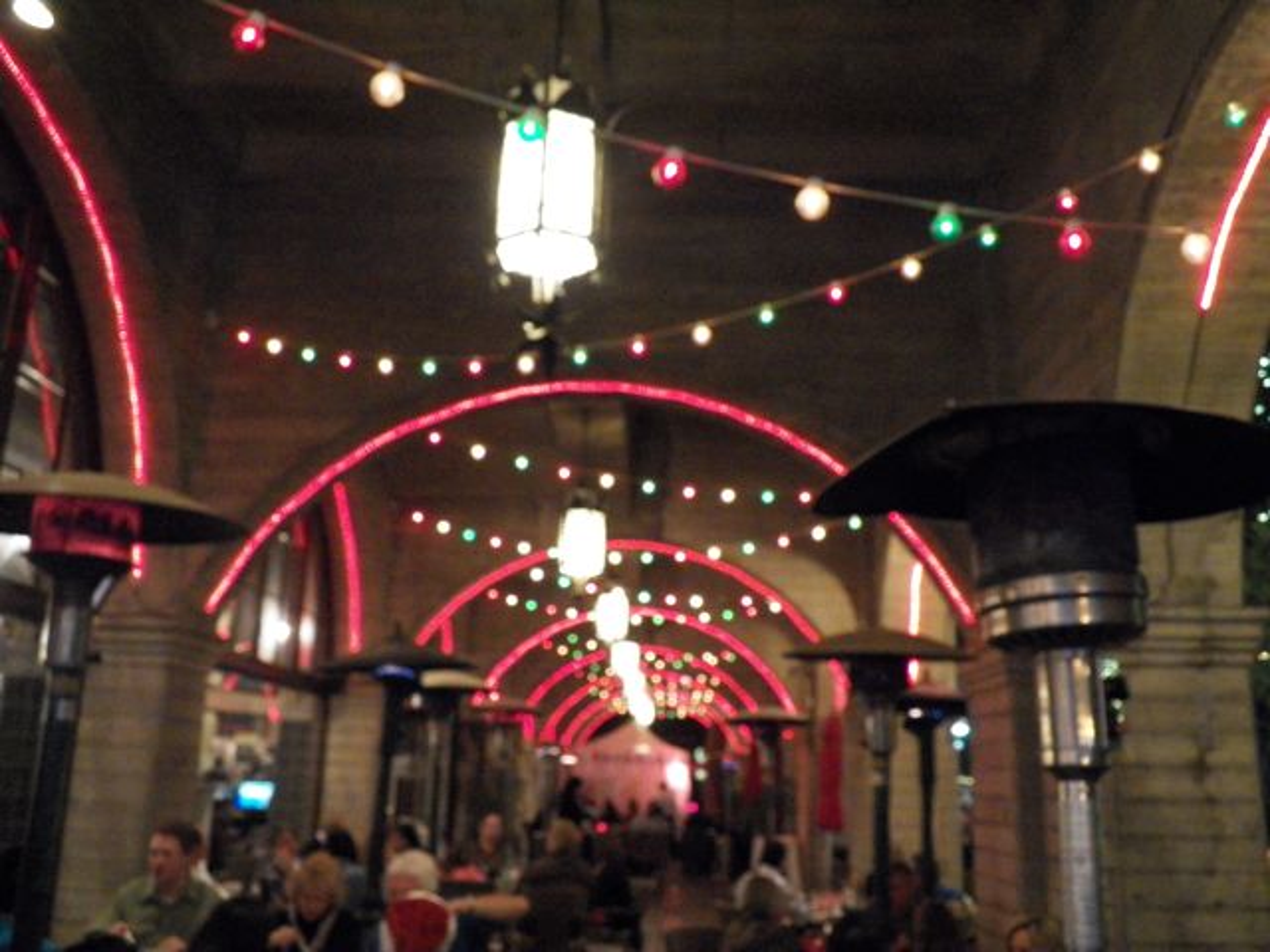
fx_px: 1137
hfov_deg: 58.4
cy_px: 476
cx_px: 635
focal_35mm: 31
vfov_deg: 45.4
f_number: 2.8
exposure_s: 1/20
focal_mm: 5.5
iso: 1600
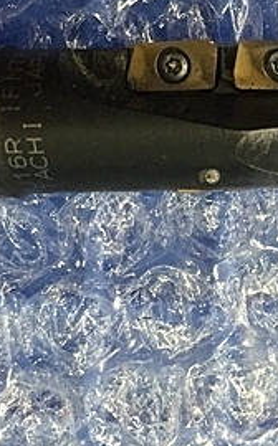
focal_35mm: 73
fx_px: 888
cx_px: 311
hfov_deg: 17.2
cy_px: 221
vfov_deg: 28.2
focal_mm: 4.15
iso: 80
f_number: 2.2
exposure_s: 1/33
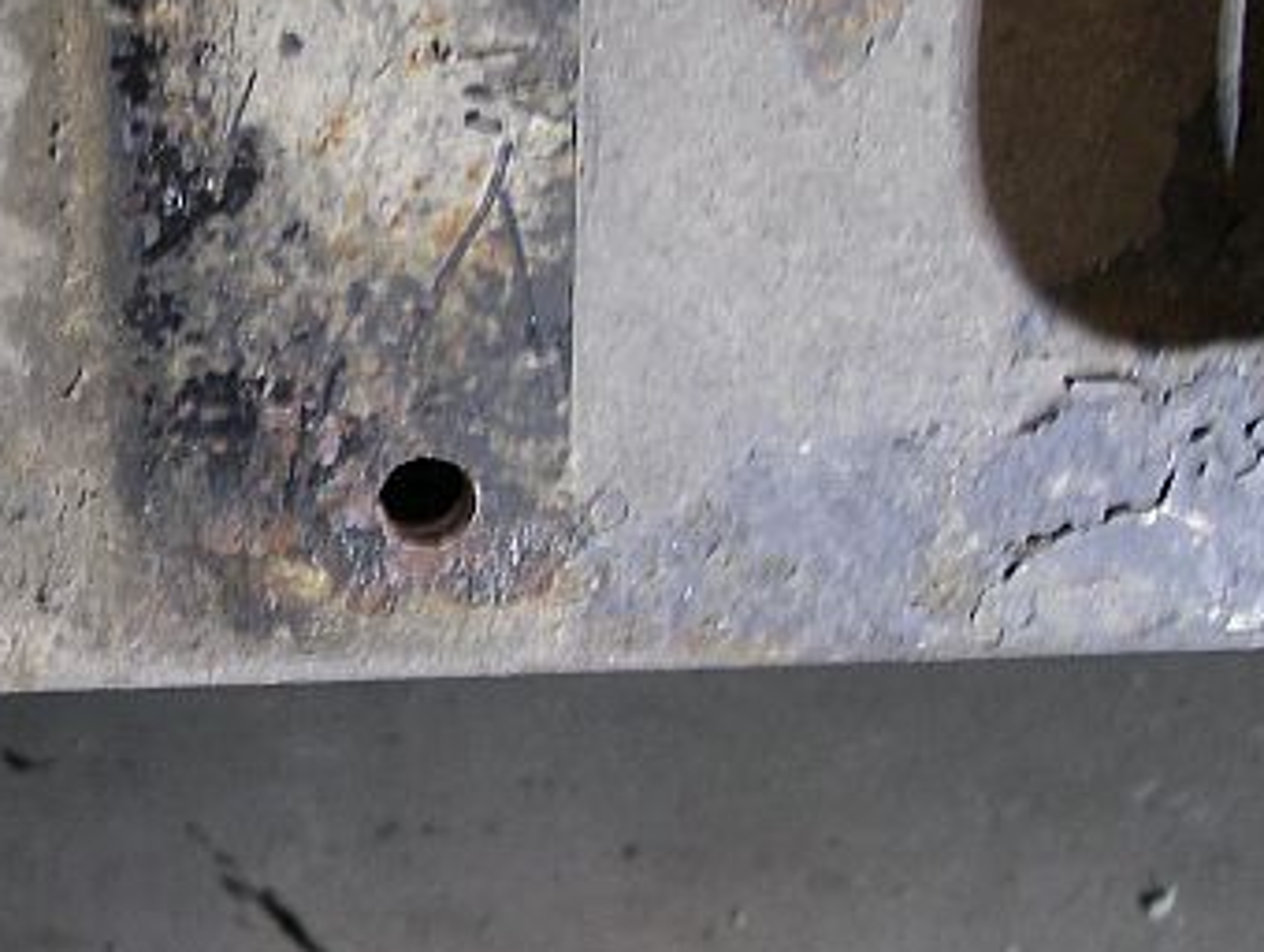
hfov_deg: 21.5
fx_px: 3181
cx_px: -71
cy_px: 363
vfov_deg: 17.0
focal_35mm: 87
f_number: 2.8
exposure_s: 1/15
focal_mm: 7.8
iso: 200
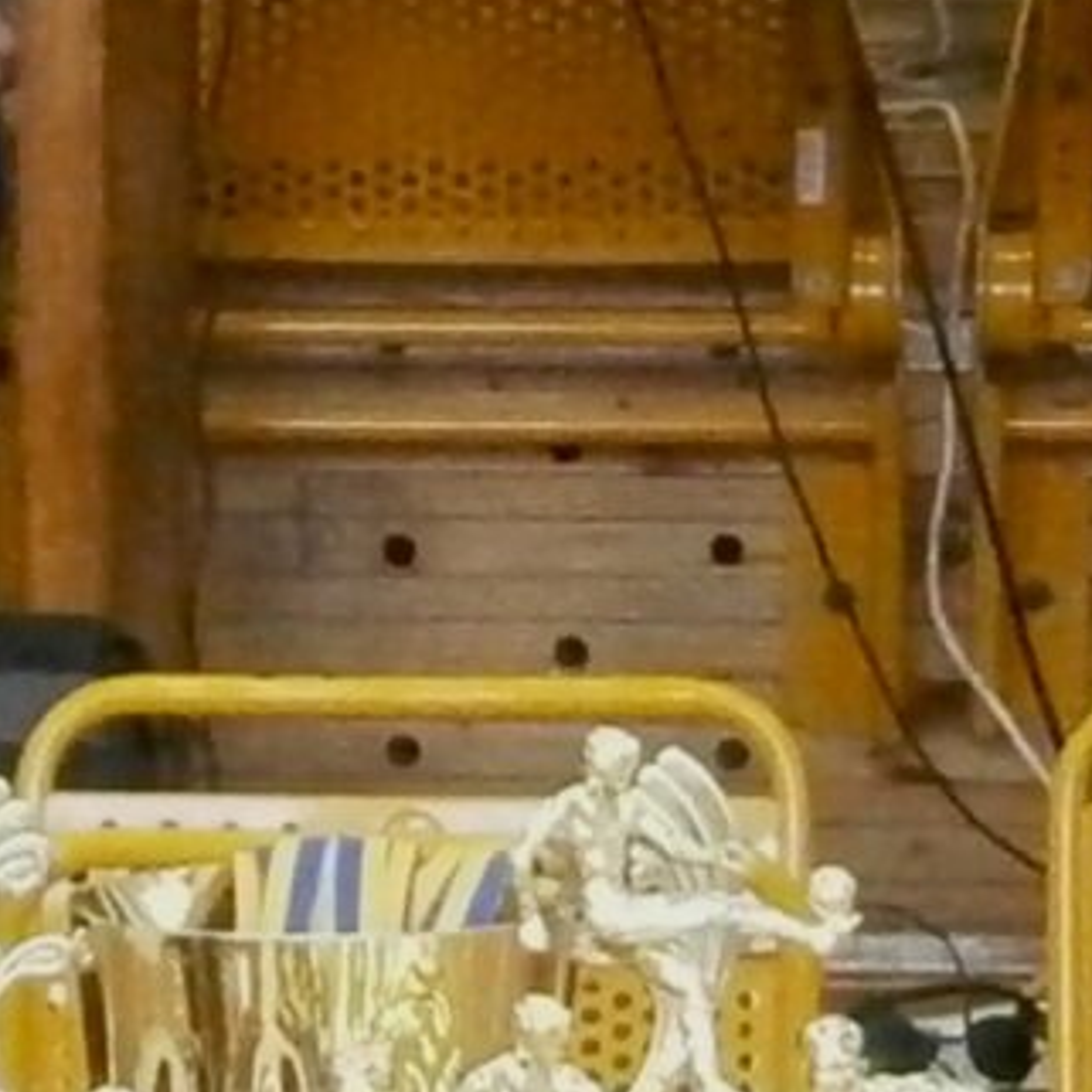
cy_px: 442
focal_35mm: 254
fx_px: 9065
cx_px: 592
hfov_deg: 6.9
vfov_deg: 6.9
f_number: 3.1
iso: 800
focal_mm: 6.4
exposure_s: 1/80
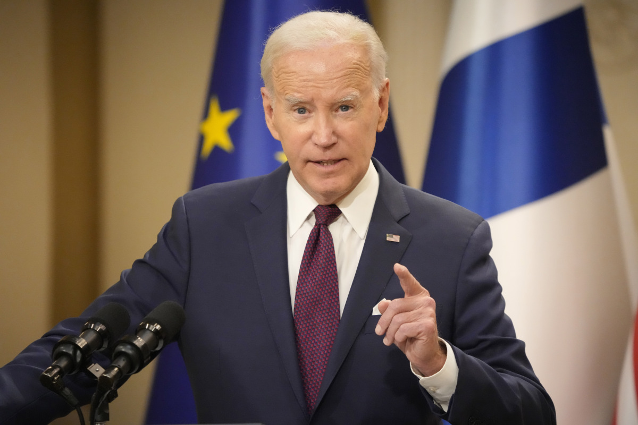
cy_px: 212
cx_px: 319
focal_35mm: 426
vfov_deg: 3.2
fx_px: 7549
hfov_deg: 4.8
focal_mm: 426
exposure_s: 1/500
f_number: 6.3
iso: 10000
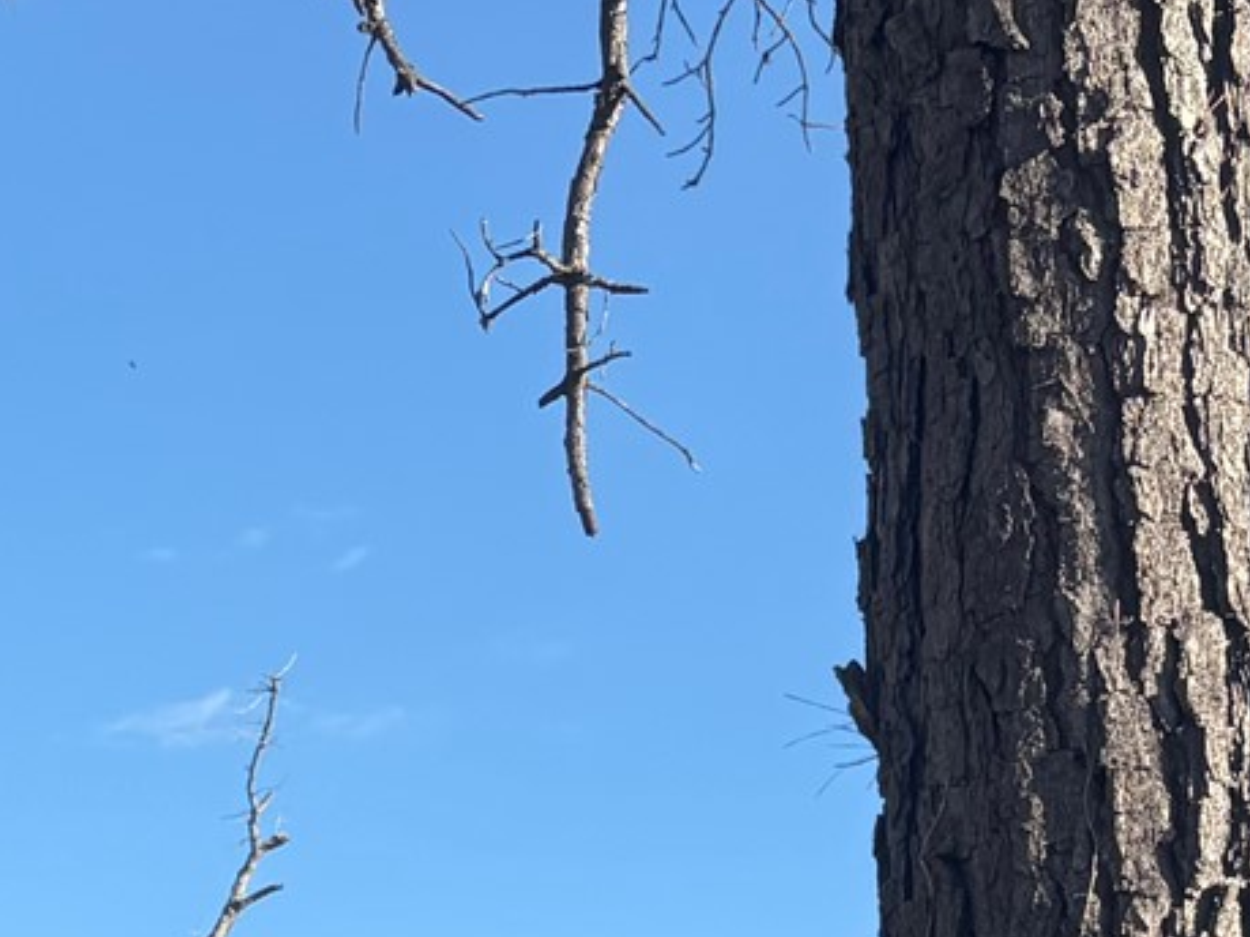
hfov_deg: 15.5
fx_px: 4188
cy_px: 1689
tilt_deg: +2.2
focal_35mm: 116
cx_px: -681
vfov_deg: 11.8
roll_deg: -4.2
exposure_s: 1/1626
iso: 50
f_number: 1.6
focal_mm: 5.96
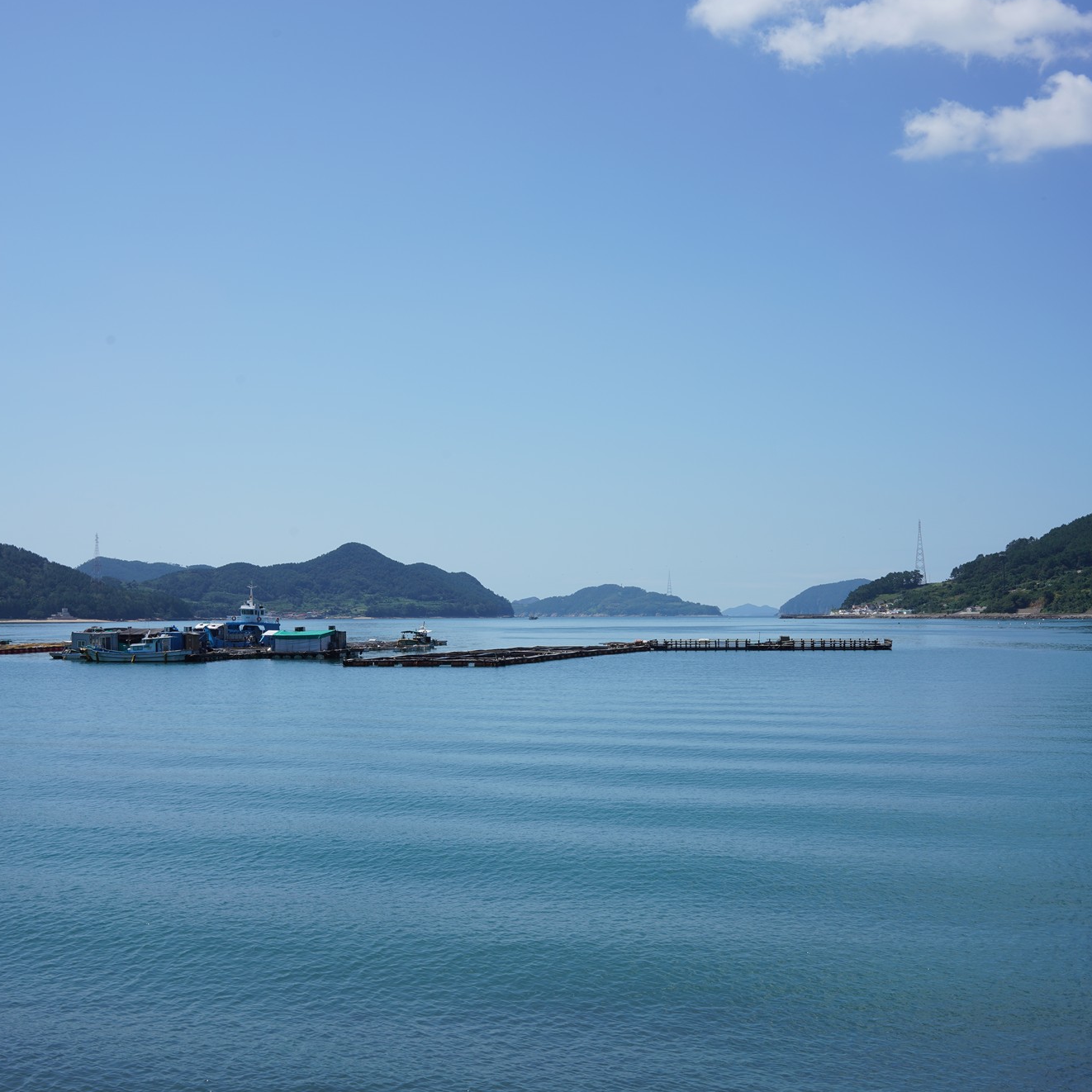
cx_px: 542
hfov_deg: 37.6
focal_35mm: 45
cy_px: 547
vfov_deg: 37.6
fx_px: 1606
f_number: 14
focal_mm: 35
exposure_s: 1/125
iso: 100
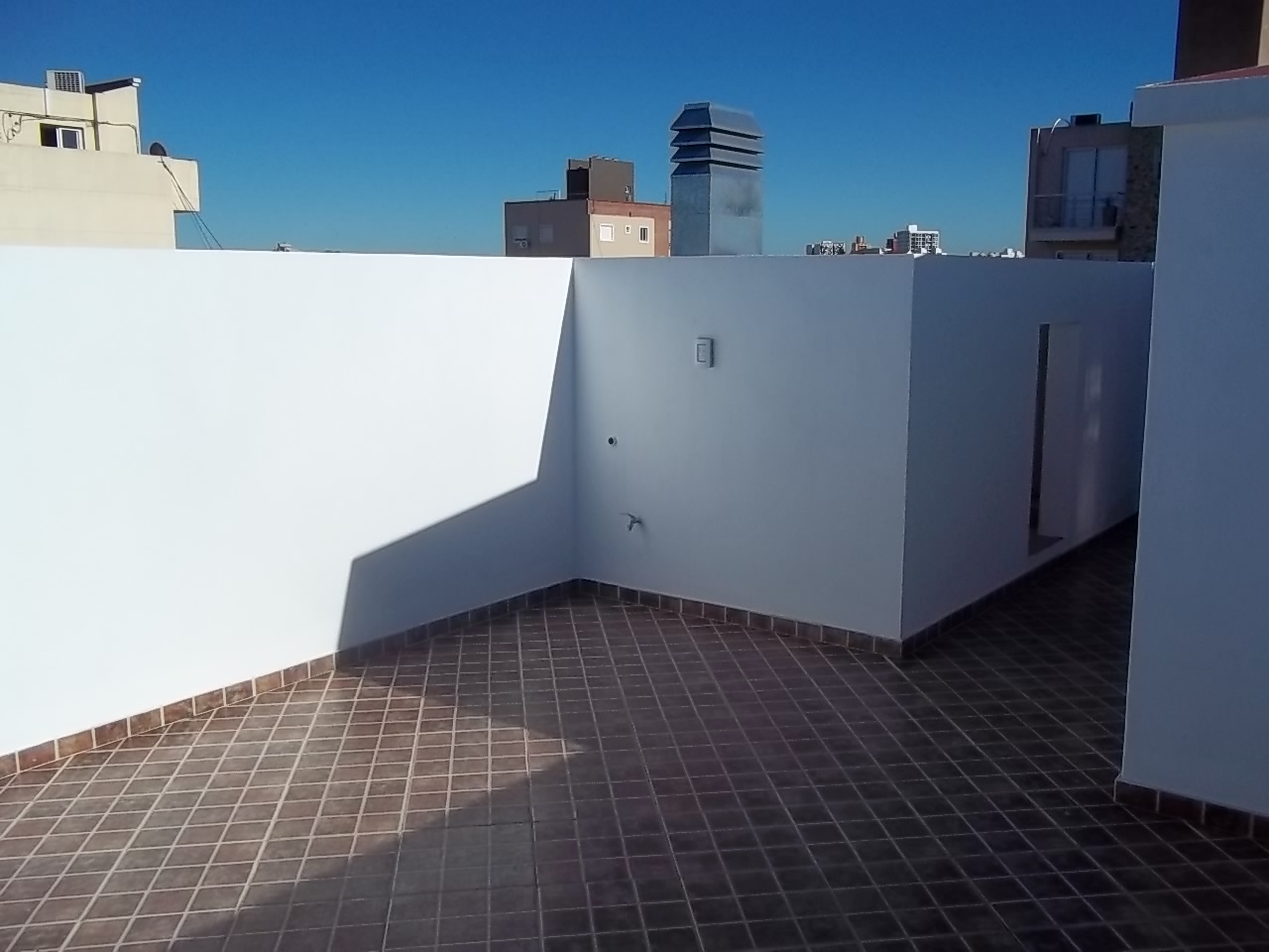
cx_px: 634
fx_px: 1173
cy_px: 476
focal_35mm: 32
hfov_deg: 56.8
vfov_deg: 44.2
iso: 80
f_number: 5.5
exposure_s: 1/1000
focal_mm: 5.7
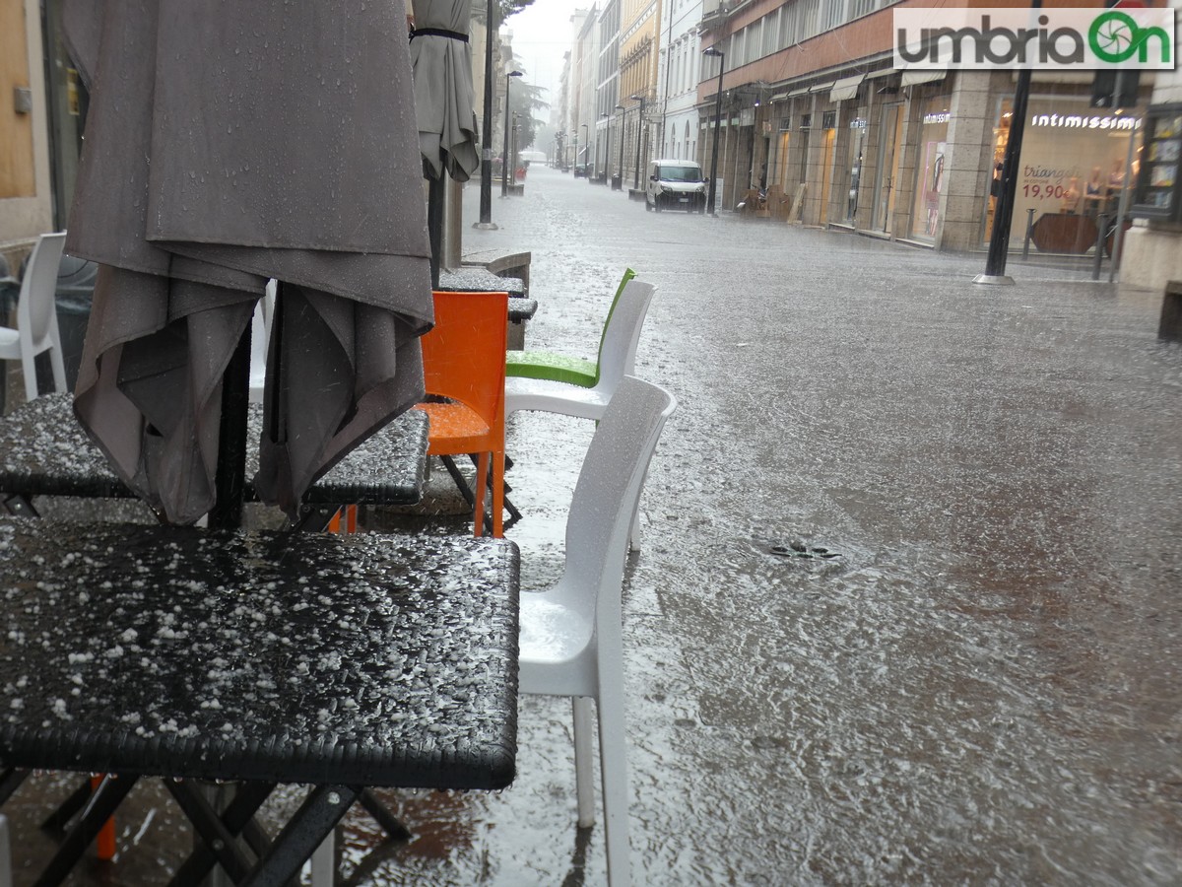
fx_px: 1400
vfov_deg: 35.1
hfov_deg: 45.8
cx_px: 591
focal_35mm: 41
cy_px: 444
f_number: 3.6
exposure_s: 1/80
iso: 100
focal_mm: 7.3
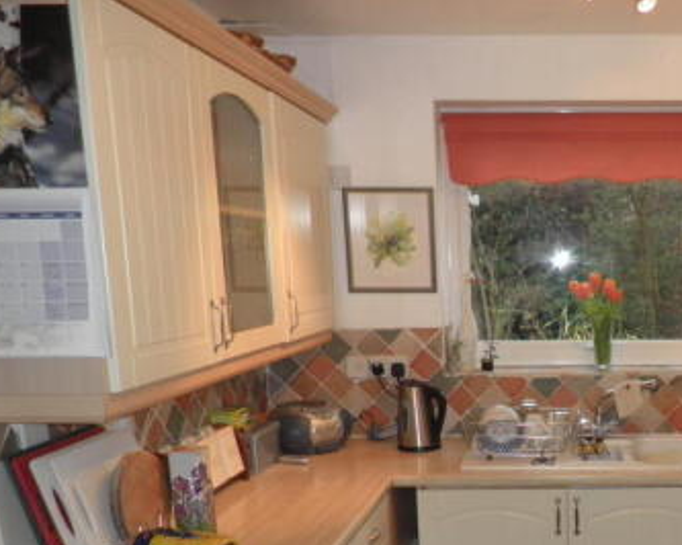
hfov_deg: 42.3
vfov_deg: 35.2
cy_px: 446
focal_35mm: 41
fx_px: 827
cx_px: 568
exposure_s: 1/30
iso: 160
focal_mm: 4.3
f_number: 3.3
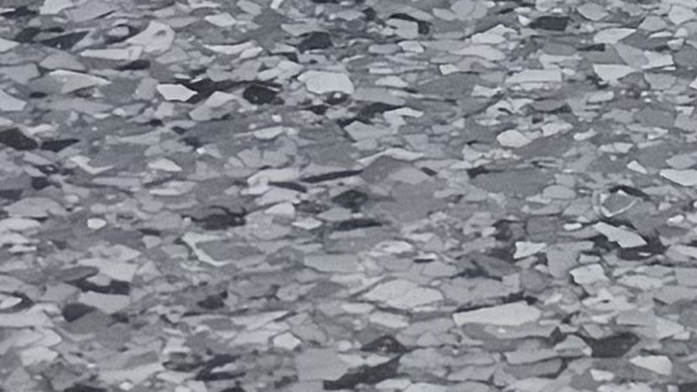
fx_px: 4825
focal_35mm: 261
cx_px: 1780
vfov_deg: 4.6
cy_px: -421
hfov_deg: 7.6
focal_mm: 6.76
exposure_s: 1/3584
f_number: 1.78
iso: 80
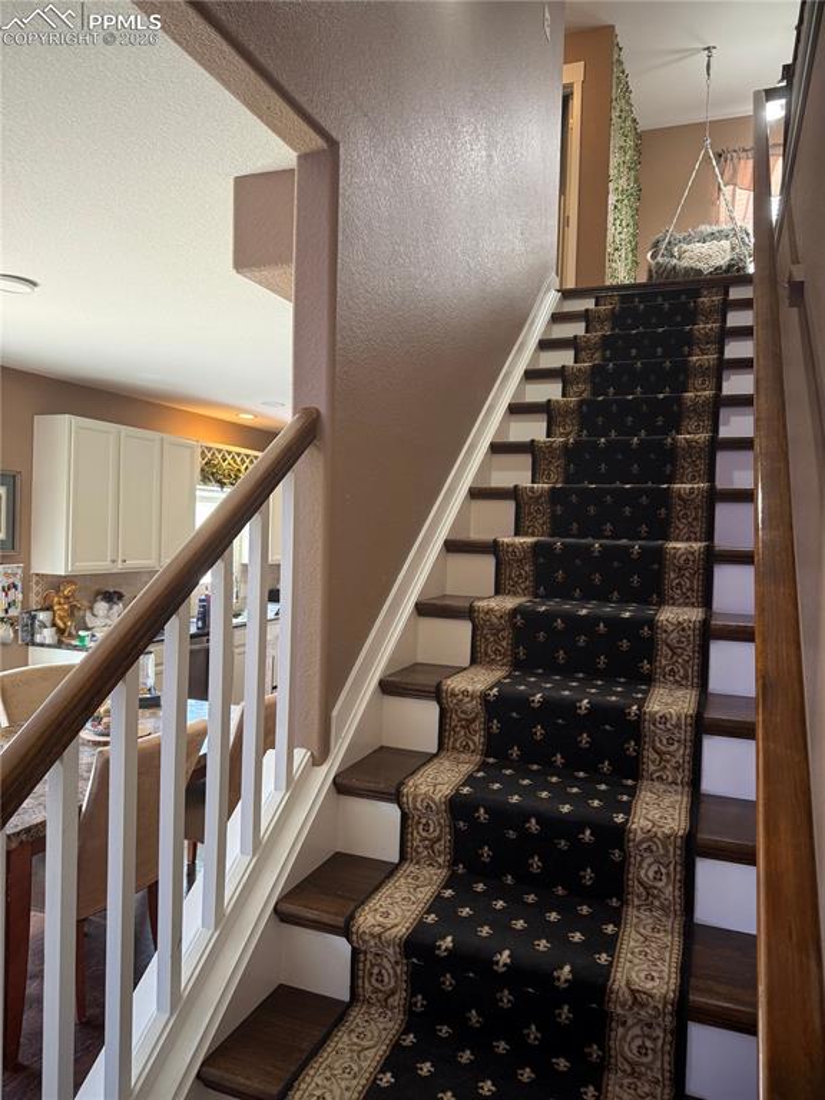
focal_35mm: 24
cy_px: 550
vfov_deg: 71.6
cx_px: 412
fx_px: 763
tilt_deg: -2.3
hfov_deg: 56.8
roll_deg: -1.5
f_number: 1.78
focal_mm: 6.76
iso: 200
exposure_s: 1/60
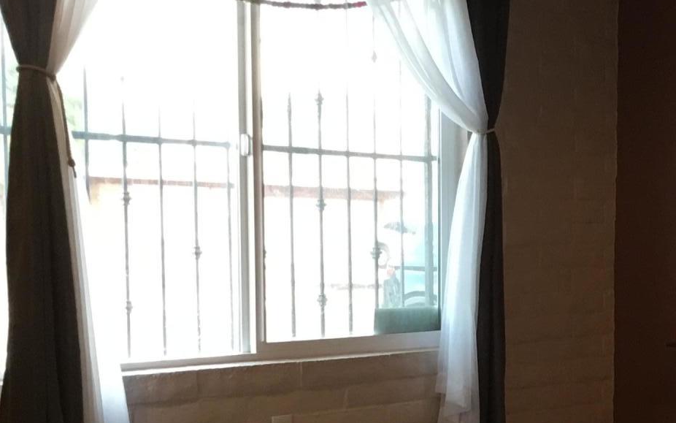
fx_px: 1308
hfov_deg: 27.2
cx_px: 694
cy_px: 349
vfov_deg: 18.2
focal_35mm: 71
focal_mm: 3.3
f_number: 2.4
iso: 80
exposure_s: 1/30
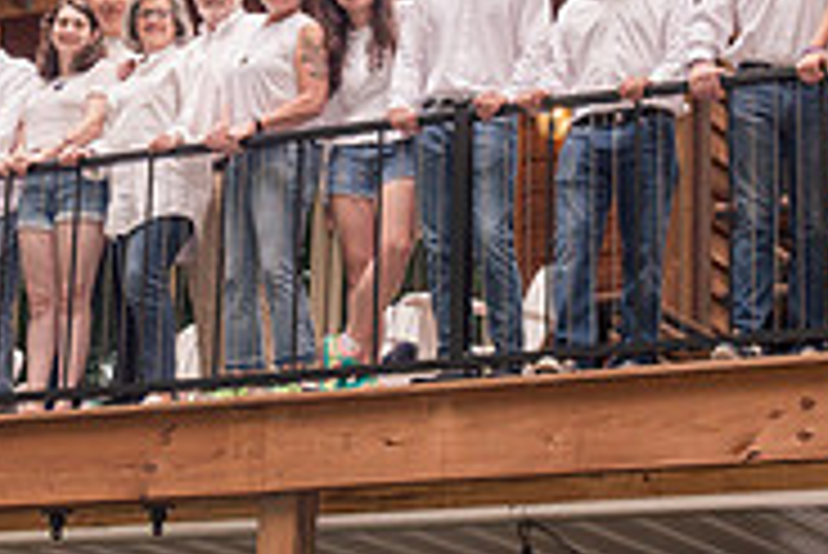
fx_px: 2900
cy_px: 38
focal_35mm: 126
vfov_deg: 10.8
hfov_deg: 16.2
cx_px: 256
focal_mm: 40
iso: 1000
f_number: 13
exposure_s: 1/125
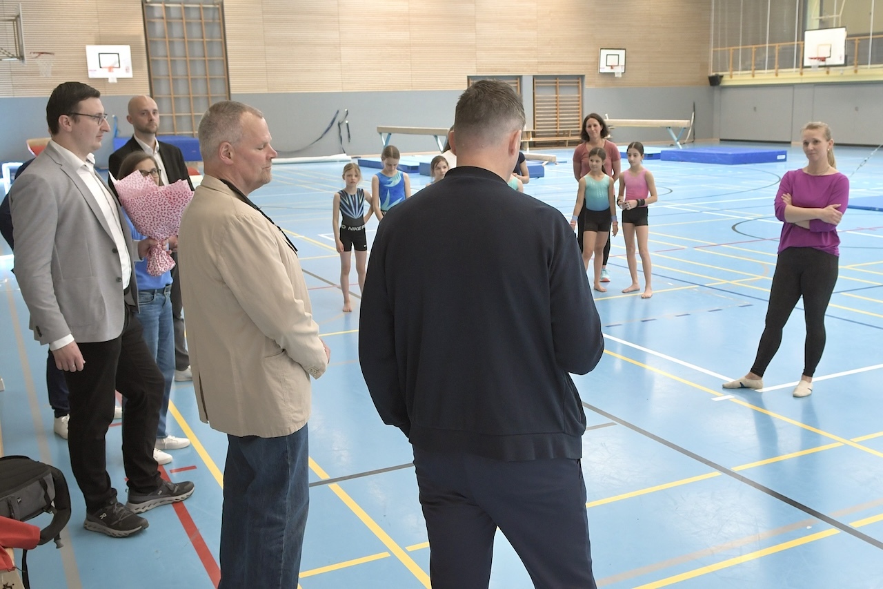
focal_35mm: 30
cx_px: 442
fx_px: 736
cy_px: 294
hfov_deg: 61.9
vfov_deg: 43.6
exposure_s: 1/100
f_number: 5
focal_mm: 20
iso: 1000
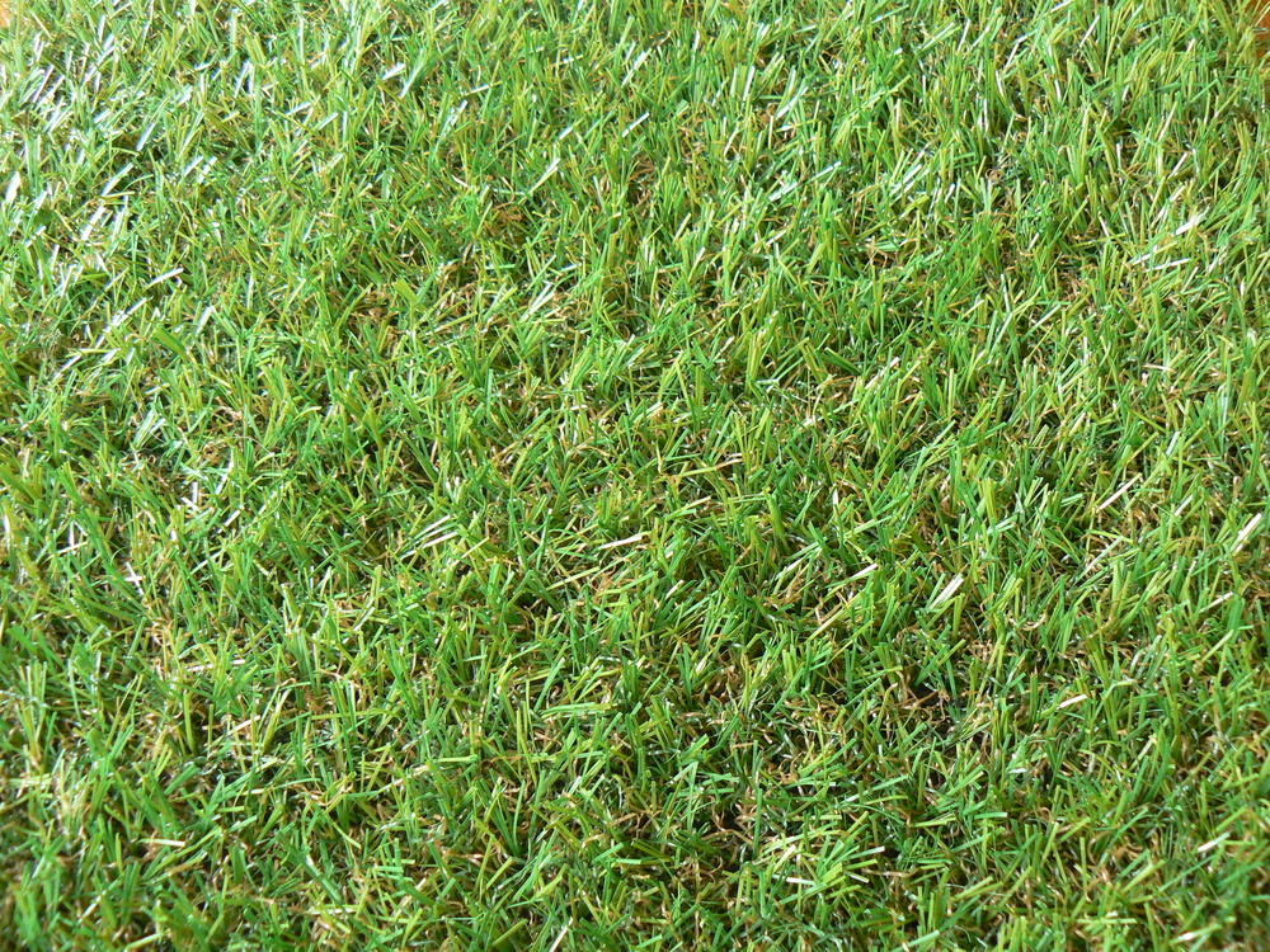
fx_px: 1321
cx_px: 635
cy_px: 476
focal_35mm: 36
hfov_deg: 51.4
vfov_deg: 39.7
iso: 200
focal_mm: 6
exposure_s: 1/30
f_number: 2.8
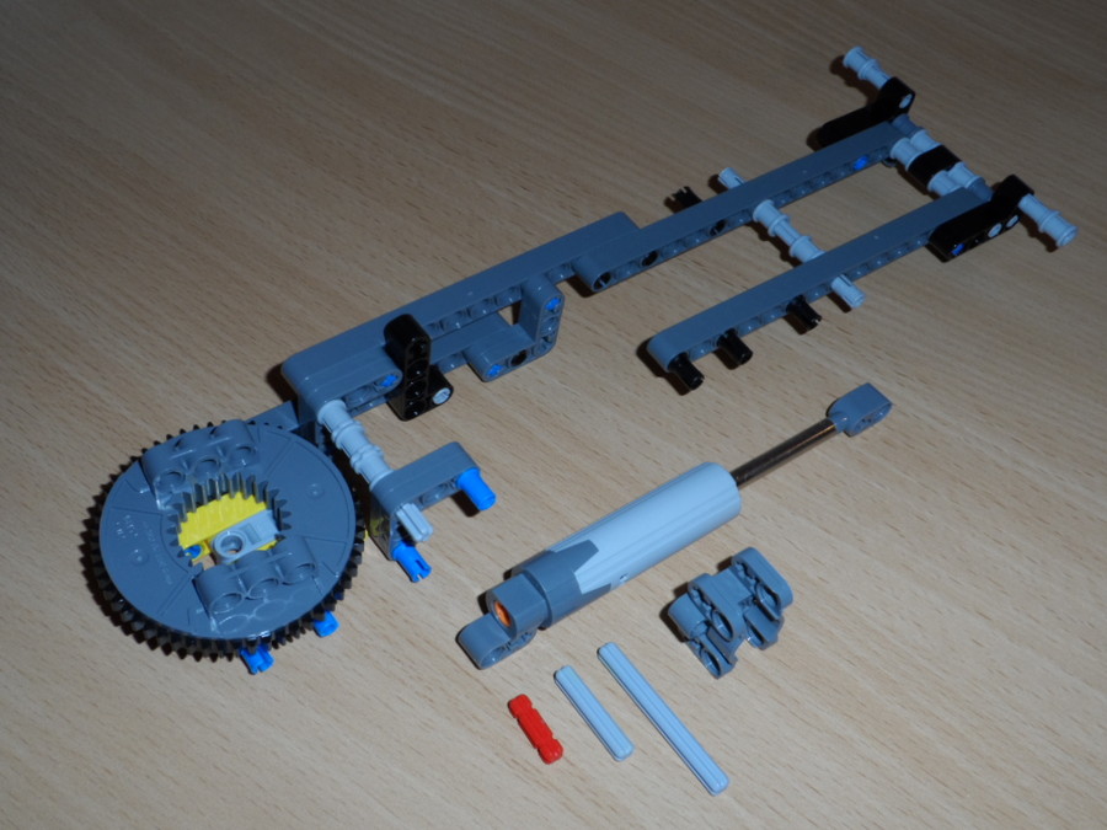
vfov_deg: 35.1
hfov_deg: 45.8
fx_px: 1311
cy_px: 415
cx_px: 554
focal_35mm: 41
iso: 100
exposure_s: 1/15
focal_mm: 6.8
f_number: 7.4
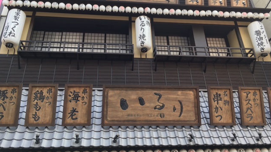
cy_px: 57
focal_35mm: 32
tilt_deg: +29.5
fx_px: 230
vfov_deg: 36.4
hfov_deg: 61.0
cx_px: 135
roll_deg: +2.2
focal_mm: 4.15
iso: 25
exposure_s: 1/126
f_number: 2.2
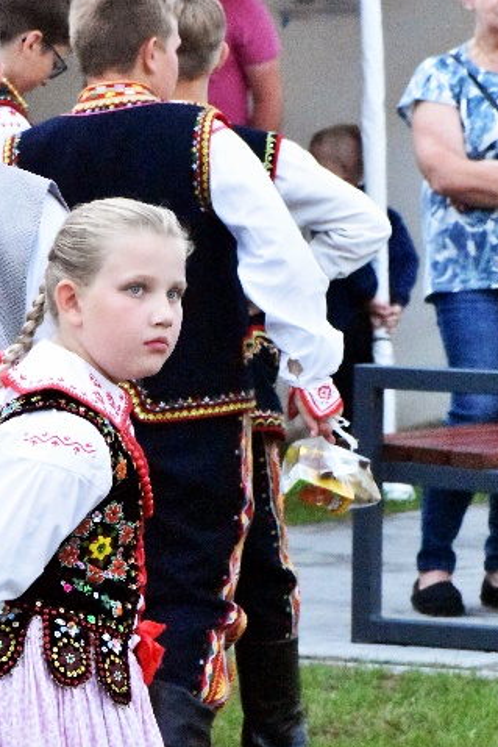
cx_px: 180
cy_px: 600
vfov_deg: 6.1
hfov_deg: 4.1
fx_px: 7025
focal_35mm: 339
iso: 25600
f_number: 10
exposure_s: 1/1600
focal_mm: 135
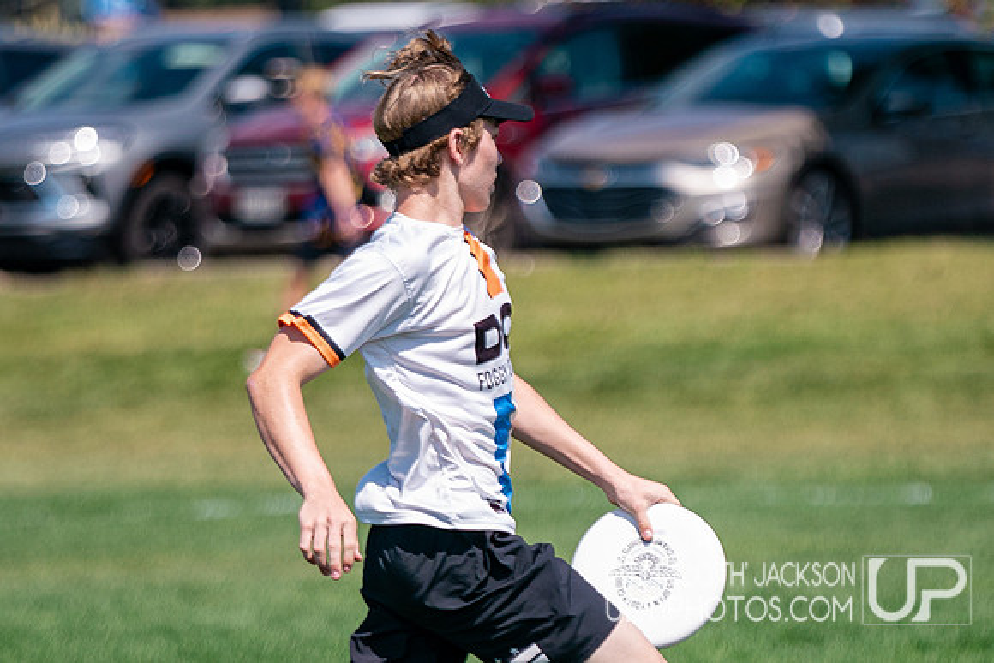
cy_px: 468
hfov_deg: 4.2
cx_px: 551
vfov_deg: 2.8
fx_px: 13610
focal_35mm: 493
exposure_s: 1/5000
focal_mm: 200
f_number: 2.8
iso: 320
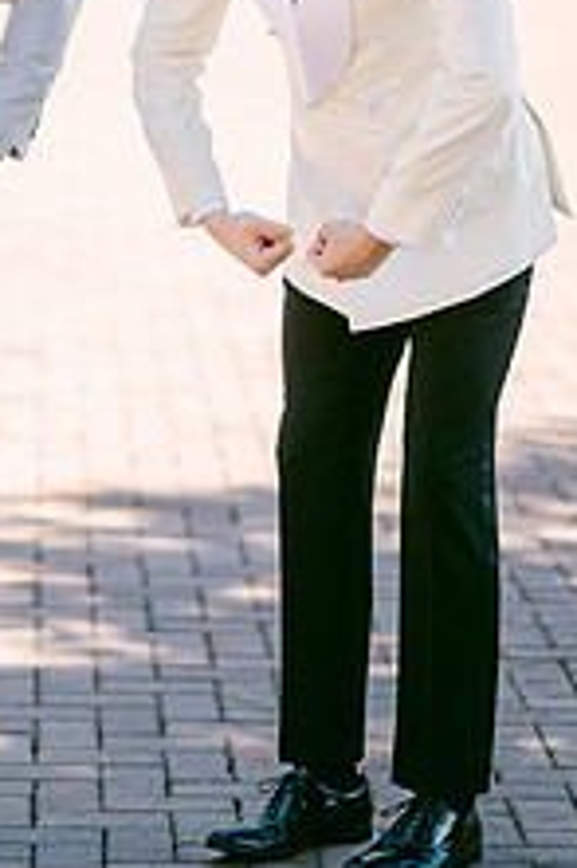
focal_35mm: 173
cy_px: 196
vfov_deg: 11.9
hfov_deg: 7.9
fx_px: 4165
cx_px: 16
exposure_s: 1/1600
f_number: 1.8
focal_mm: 85
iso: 64
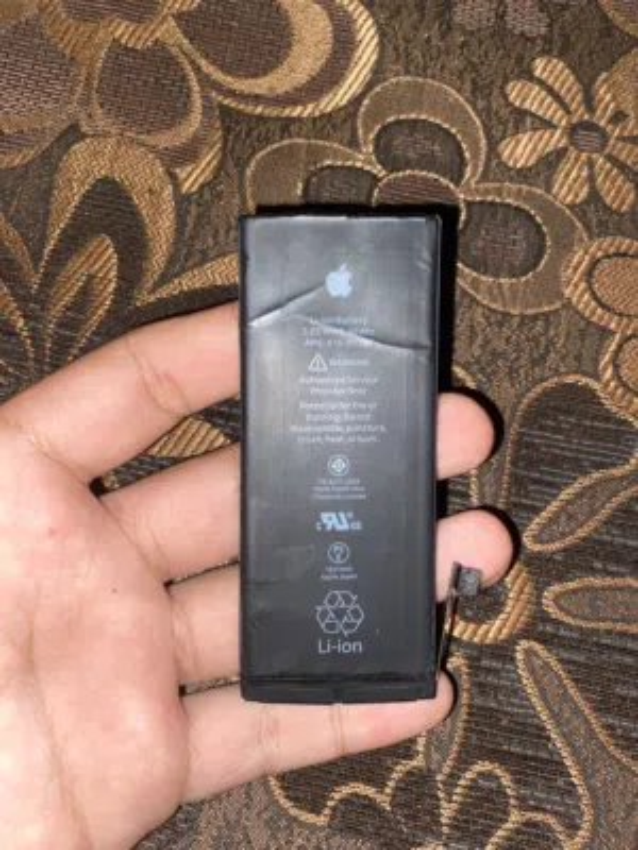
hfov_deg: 54.9
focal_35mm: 25
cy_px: 425
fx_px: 614
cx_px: 319
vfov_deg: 69.4
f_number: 1.8
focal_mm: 4.25
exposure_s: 1/54
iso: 32
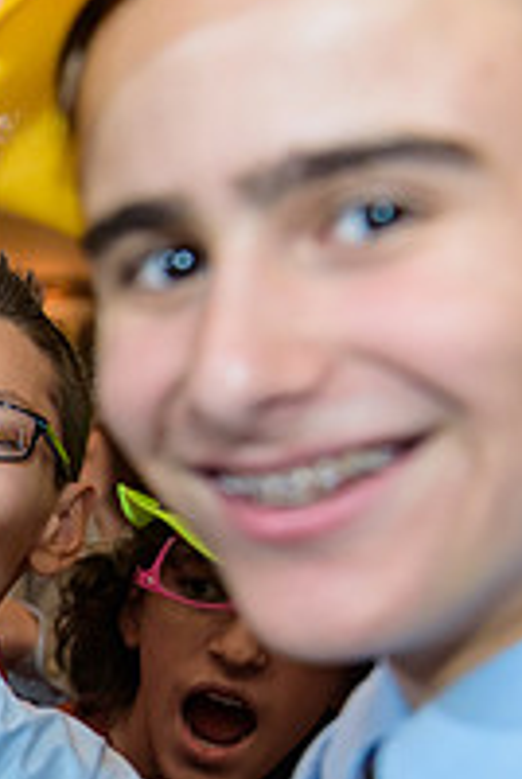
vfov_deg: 18.2
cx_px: -421
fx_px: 2384
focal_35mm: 110
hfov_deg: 11.6
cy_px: 723
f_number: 3.2
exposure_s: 1/125
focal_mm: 38
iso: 1600
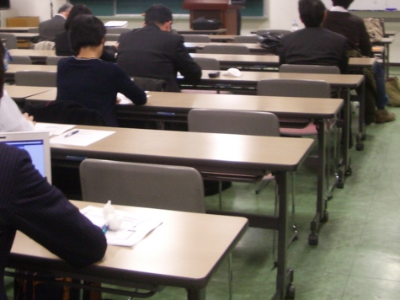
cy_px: 55
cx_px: 111
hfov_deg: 32.2
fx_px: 682
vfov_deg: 24.4
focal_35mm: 59
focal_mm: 5.8
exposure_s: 1/30
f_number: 2.6
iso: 200
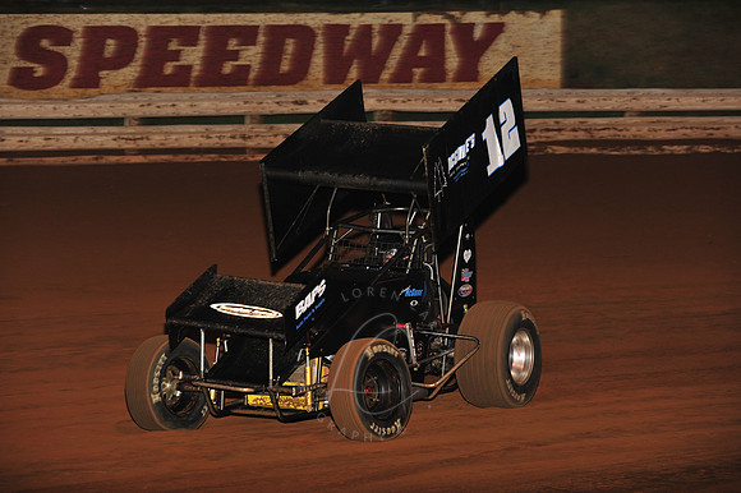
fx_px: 2983
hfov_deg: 14.2
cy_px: 246
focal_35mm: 145
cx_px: 370
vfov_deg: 9.5
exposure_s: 1/320
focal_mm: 145
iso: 800
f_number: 6.3
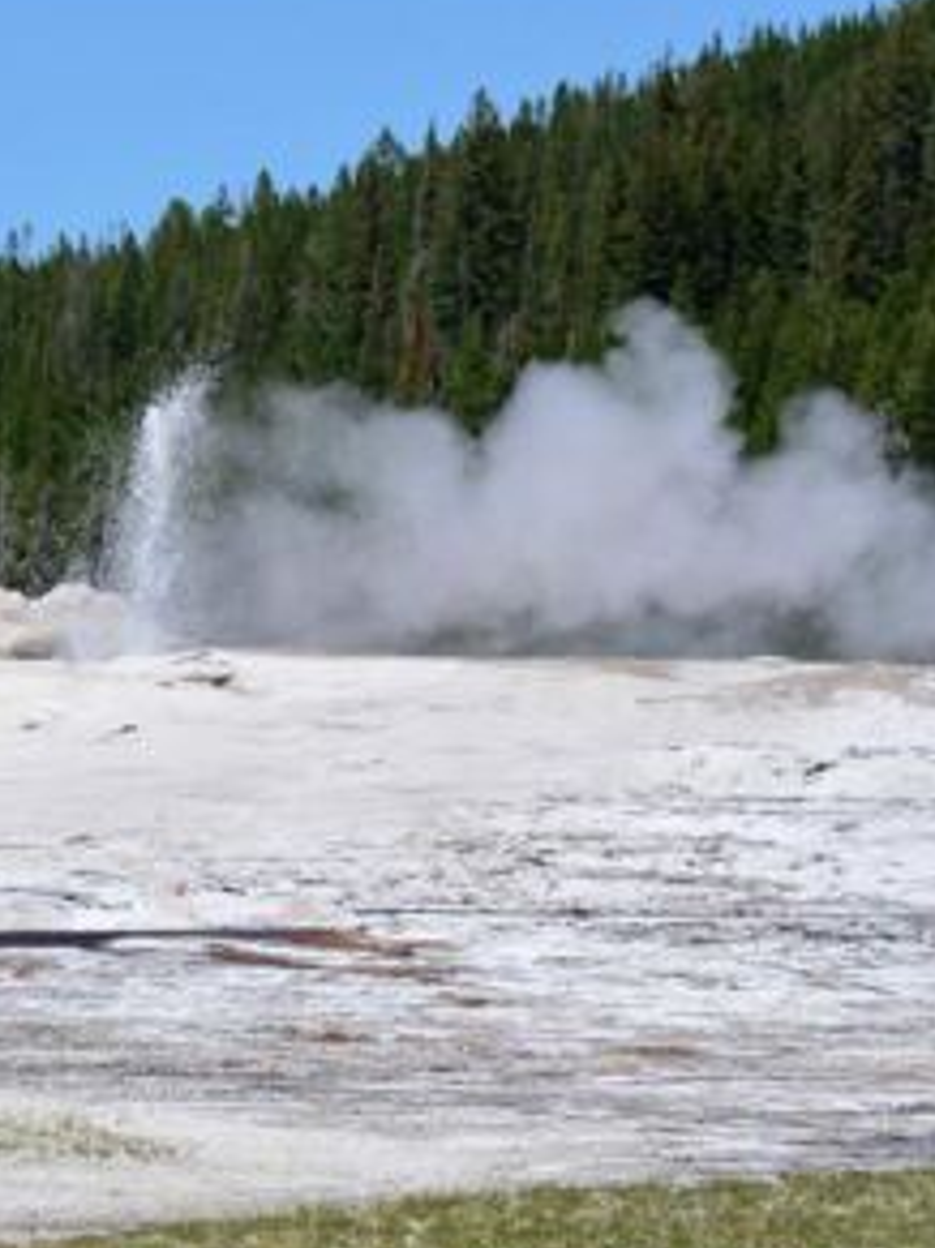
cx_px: 120
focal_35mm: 332
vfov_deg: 6.0
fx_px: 11967
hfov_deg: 4.5
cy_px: 637
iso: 200
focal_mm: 105
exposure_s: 1/1000
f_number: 8
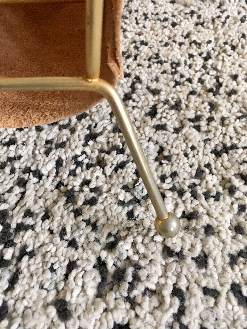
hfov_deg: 48.2
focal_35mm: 29
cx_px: 124
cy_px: 164
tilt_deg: -54.7
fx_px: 276
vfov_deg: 61.7
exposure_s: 1/20
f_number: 2.2
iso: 200
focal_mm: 4.15
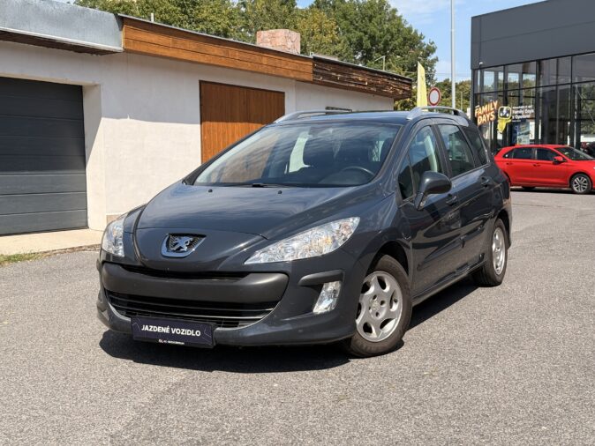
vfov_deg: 30.3
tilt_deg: -4.1
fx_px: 825
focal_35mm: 48
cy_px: 223
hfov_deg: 39.6
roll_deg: +0.1
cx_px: 298
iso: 100
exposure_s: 1/5208
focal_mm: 6.76
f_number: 1.78
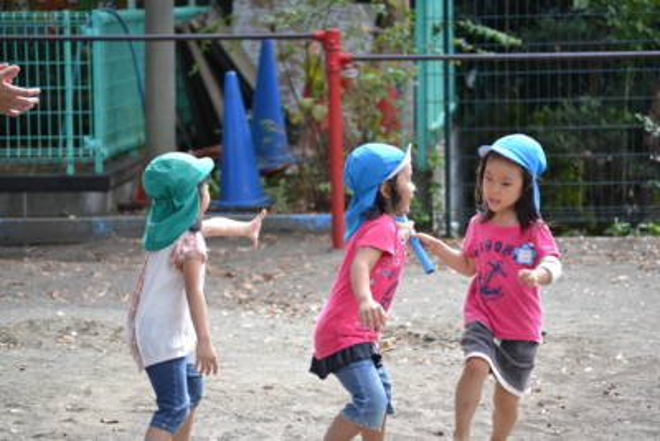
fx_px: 3714
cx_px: 330
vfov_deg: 6.8
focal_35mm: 202
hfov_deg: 10.2
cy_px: 220
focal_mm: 135
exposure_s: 1/320
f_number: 5
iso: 400
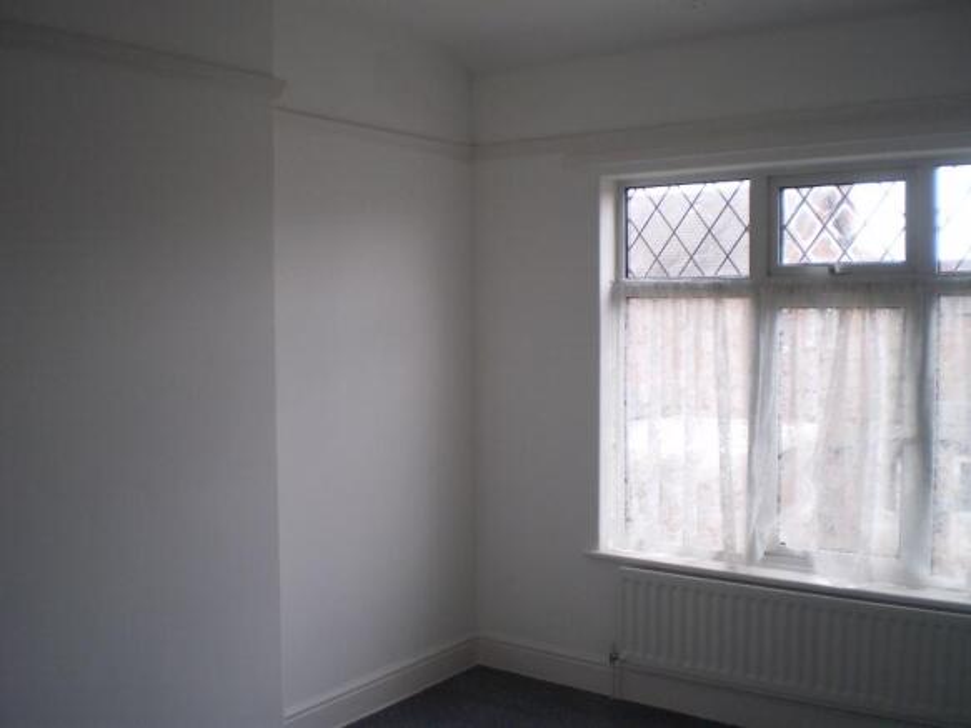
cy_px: 364
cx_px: 486
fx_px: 1010
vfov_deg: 39.6
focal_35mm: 36
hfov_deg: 51.4
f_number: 3.1
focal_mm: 6.3
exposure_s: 1/60
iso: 64
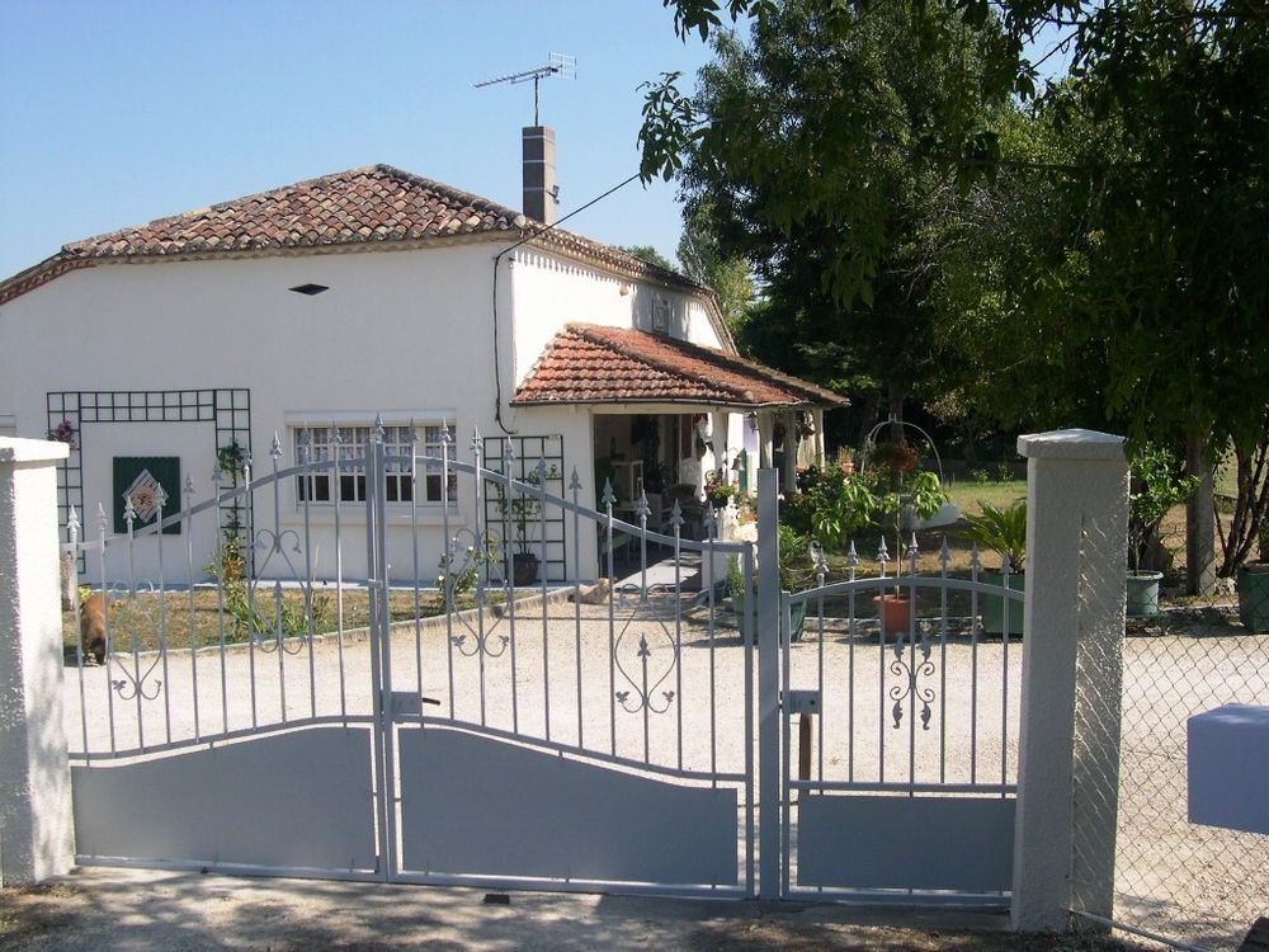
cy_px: 476
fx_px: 1393
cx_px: 634
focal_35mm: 38
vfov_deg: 37.7
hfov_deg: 49.0
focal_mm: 8
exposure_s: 1/201
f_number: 7.6
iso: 100
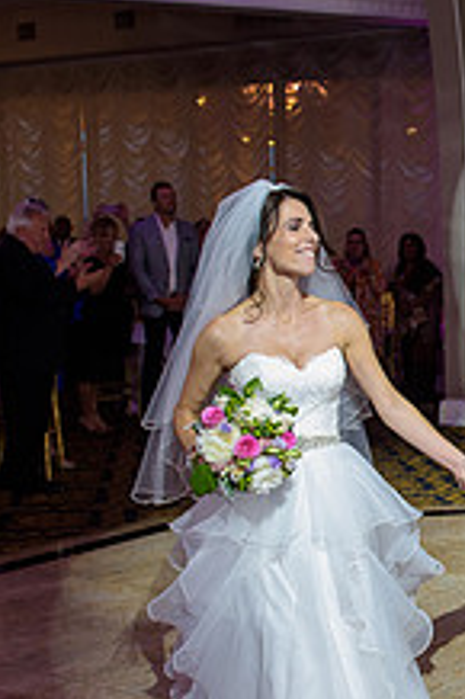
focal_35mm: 64
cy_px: 406
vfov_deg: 31.4
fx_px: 1242
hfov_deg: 19.7
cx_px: 590
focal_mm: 24
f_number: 3.2
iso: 1000
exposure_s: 1/125
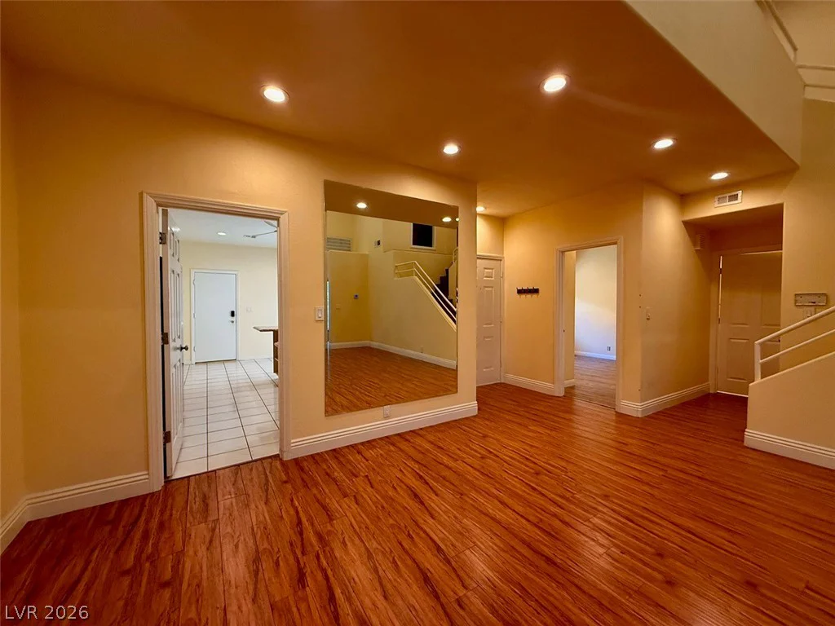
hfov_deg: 102.1
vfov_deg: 85.7
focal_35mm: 14
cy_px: 313
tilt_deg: -1.3
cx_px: 418
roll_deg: +0.4
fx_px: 338
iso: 320
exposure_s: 1/120
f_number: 2.2
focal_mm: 2.22
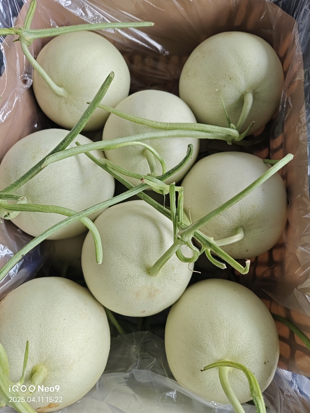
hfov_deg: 58.9
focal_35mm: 23
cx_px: 155
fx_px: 275
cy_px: 206
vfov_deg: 73.9
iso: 148
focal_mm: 5.56
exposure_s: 1/100
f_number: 1.88
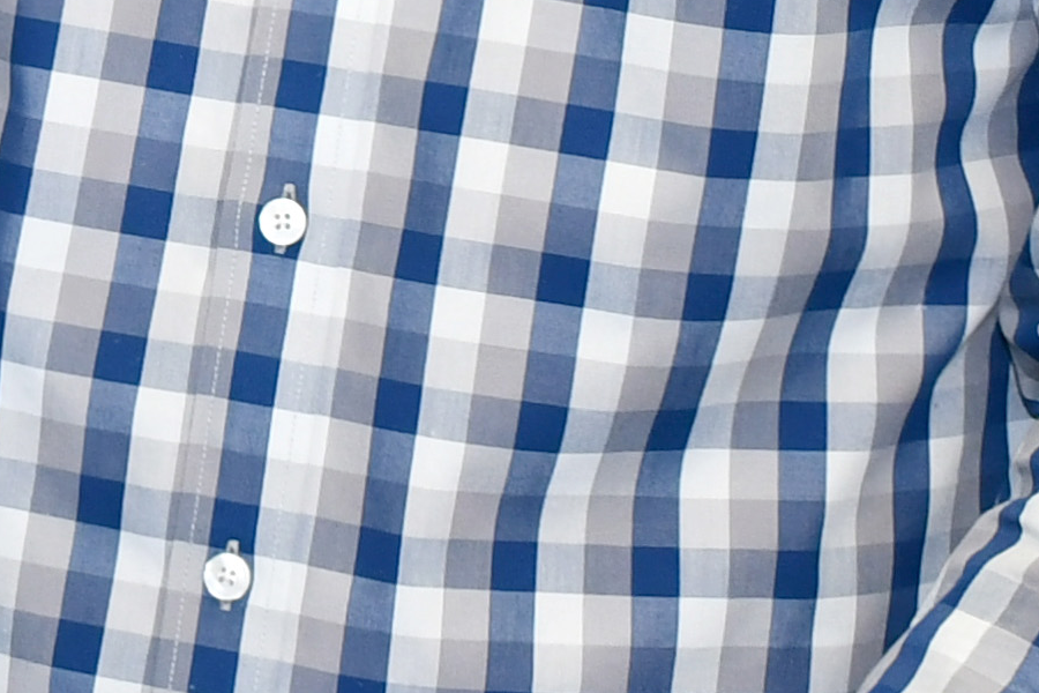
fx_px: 6436
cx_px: -347
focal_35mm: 223
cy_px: -387
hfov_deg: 9.1
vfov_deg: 6.1
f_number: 4
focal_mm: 25
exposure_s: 1/60
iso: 400
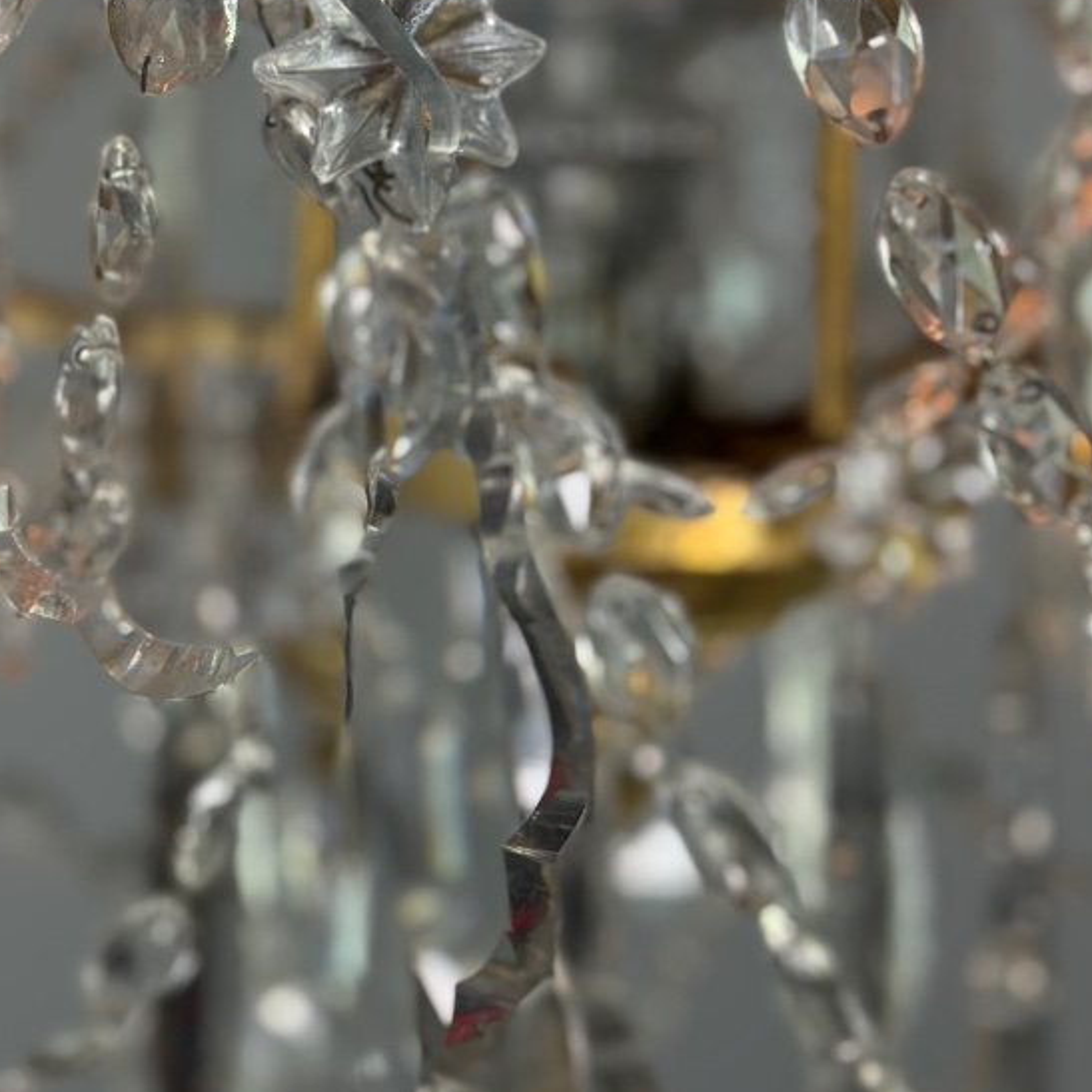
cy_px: 114
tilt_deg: -1.3
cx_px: 291
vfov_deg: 18.4
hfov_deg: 18.6
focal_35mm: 93
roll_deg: -1.1
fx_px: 3319
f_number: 1.78
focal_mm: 6.76
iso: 125
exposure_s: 1/100
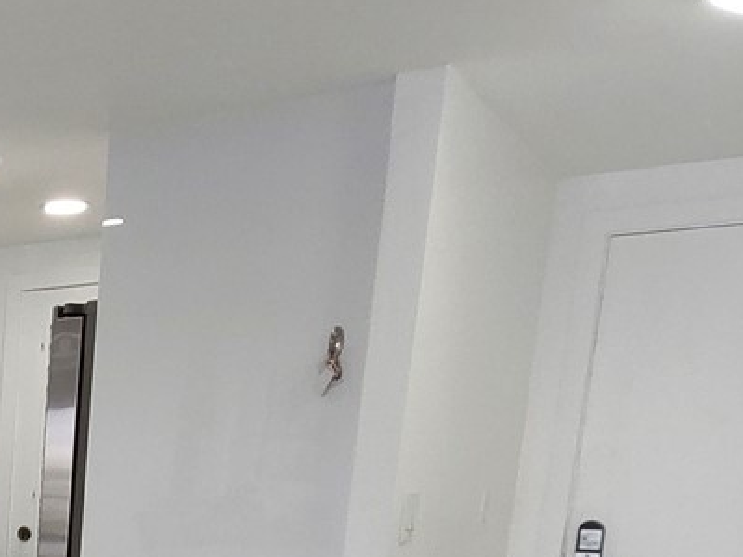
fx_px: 1116
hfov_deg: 28.3
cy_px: 689
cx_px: -288
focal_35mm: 52
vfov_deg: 25.0
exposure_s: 1/60
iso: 64
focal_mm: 1.74
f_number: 2.2
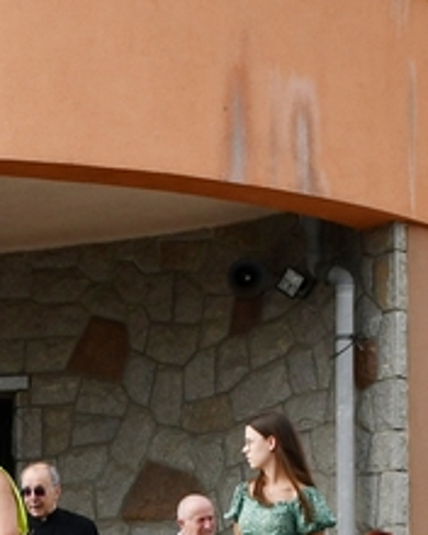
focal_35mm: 174
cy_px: 766
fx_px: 2755
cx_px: -143
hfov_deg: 8.7
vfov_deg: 10.7
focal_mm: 23
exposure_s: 1/250
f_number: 8
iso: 180
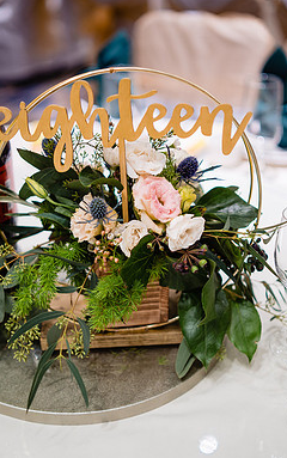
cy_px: 228
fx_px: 675
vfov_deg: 37.5
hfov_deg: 24.0
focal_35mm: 54
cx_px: 142
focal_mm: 35
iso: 250
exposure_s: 1/80
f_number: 1.4
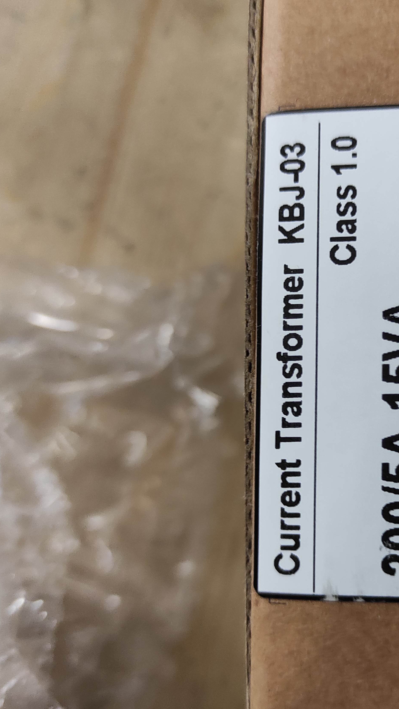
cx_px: 370
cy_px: 363
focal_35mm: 38
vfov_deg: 52.8
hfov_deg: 29.7
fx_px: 715
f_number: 1.89
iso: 614
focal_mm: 5.43
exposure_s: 1/33
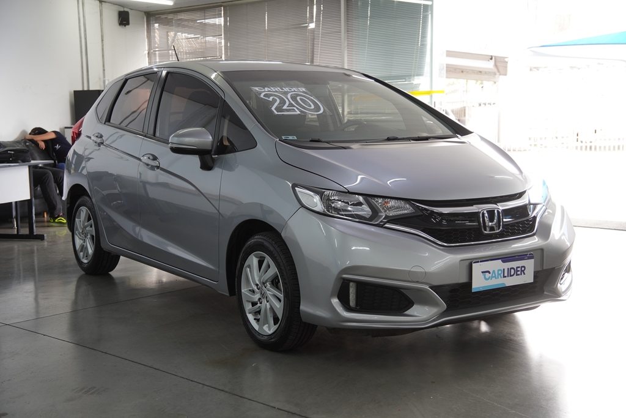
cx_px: 313
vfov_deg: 28.1
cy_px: 209
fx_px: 835
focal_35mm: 48
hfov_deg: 41.1
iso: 250
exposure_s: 1/50
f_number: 2.8
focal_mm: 32
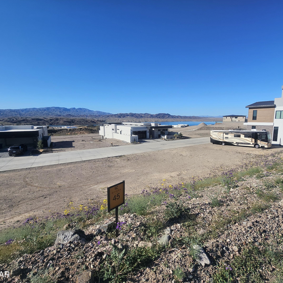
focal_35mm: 16
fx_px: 148
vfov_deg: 87.4
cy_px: 140
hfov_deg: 87.1
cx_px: 157
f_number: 2.2
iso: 50
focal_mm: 2.2
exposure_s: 1/3291
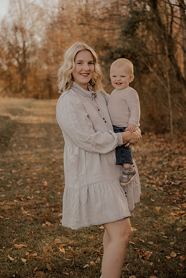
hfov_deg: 23.4
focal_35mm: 58
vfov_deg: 34.5
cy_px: 139
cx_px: 93
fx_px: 449
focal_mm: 58
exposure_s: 1/320
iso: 200
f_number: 2.8
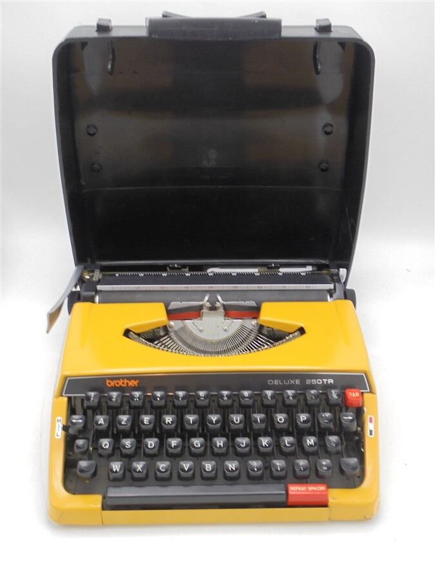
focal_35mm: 38
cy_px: 290
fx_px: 637
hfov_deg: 37.7
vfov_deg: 49.0
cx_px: 218
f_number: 4.2
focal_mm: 6.9
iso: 200
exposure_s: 1/30
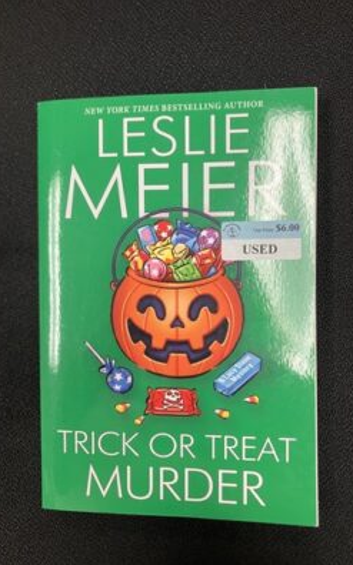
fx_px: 462
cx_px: 176
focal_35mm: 30
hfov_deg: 41.8
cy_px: 282
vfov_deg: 62.9
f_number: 1.8
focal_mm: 3.99
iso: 125
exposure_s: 1/60
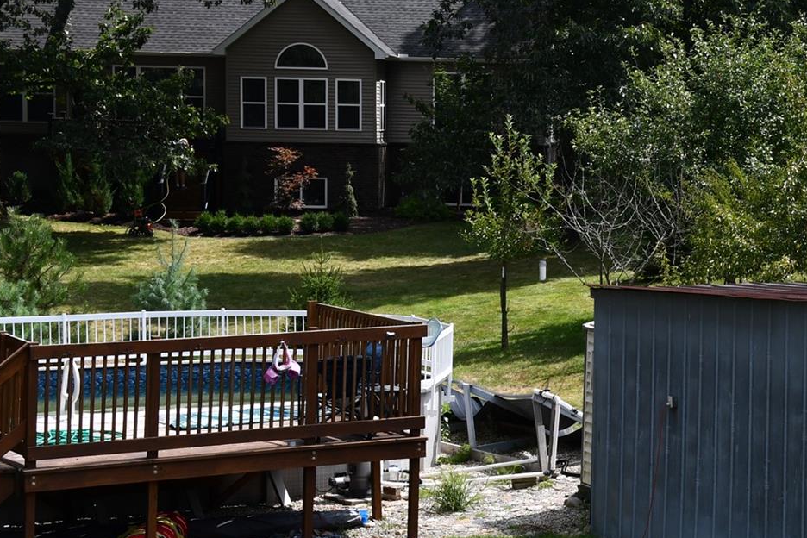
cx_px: 732
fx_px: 2354
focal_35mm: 105
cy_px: 254
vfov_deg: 13.0
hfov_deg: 19.1
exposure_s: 1/250
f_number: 8
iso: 125
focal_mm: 32
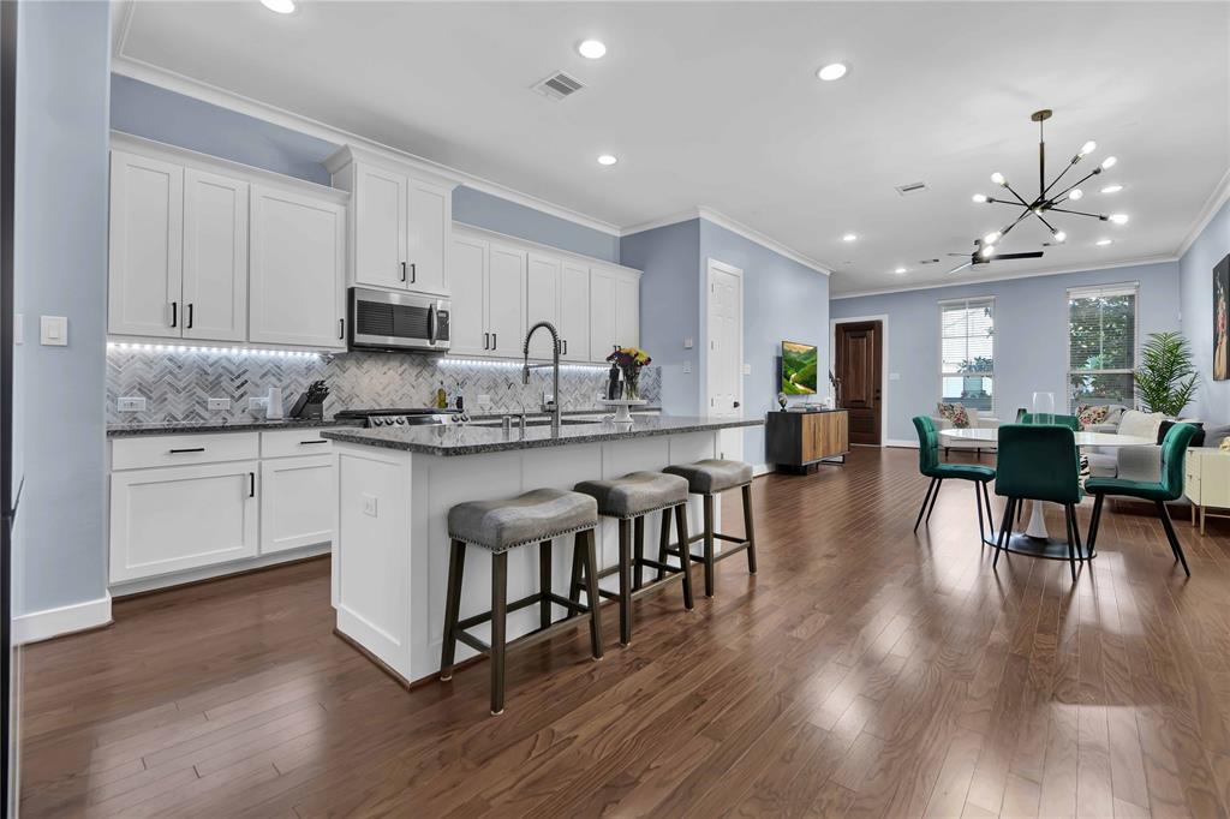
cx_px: 615
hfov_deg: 104.3
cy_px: 410
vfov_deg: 81.2
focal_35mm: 14
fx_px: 478
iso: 100
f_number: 8
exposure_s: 1/8
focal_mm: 14
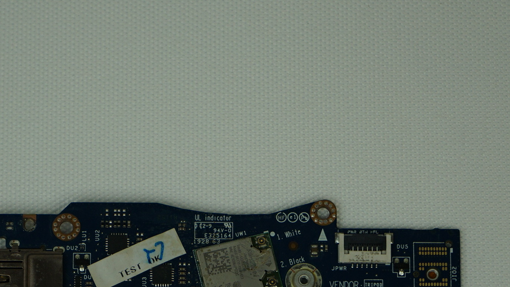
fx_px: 2151
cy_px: 294
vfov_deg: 7.6
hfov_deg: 13.5
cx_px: 190
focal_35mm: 159
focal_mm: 69
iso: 400
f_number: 5.6
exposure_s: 1/160
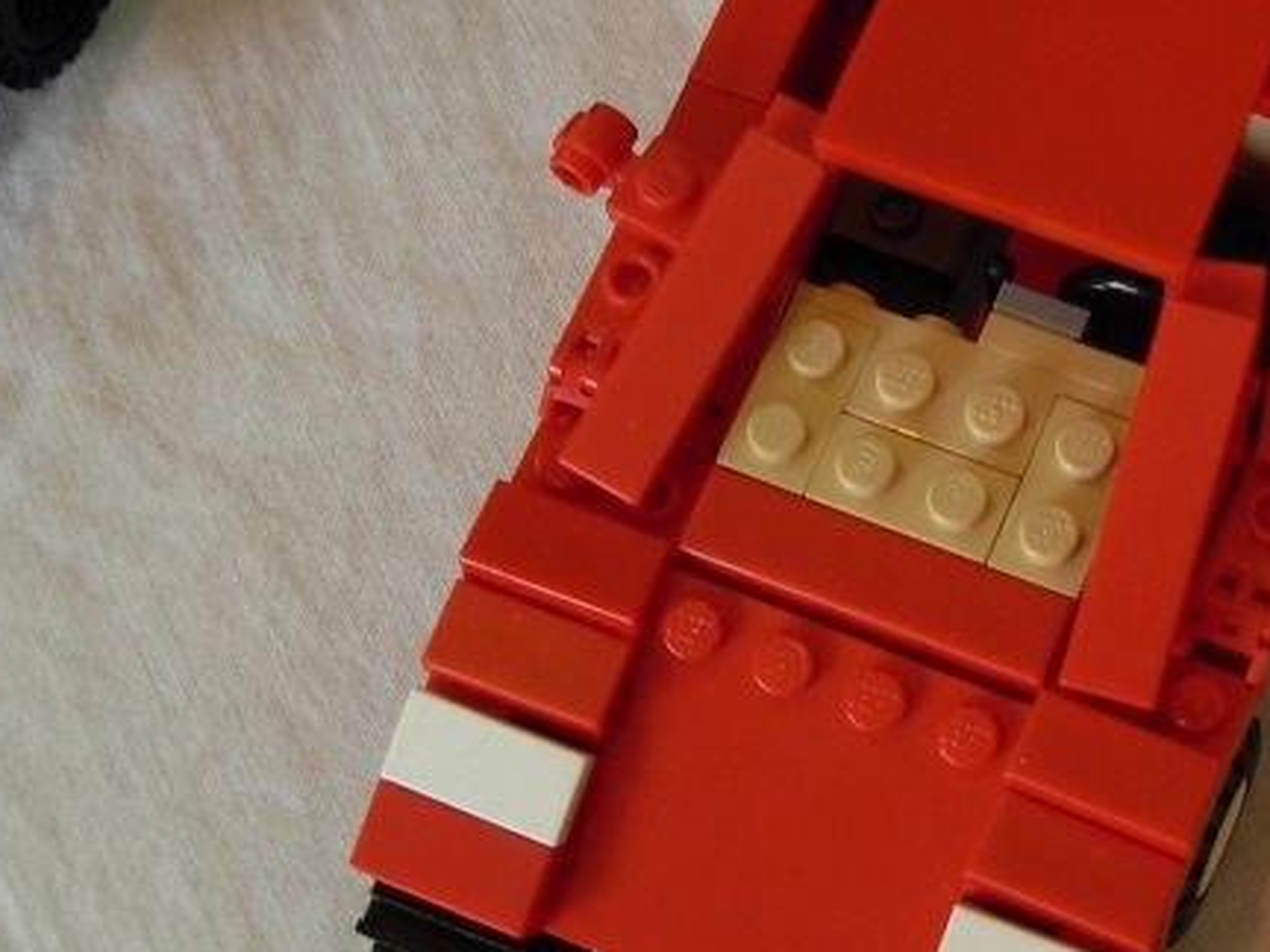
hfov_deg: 21.5
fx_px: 3302
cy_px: 135
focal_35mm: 90
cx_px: 1044
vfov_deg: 16.2
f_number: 2.9
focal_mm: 6.3
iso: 79
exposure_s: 1/15.1
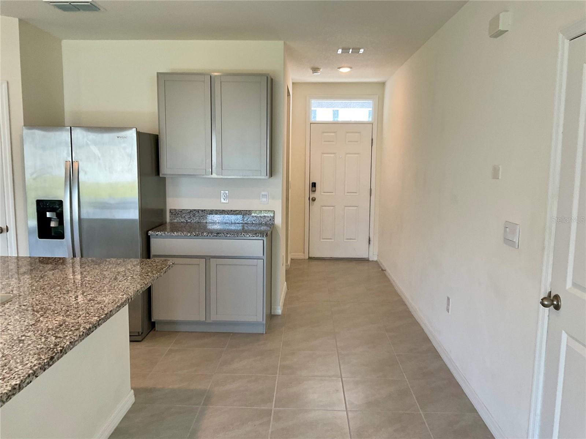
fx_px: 491
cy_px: 220
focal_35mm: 29
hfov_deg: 61.7
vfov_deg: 48.2
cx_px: 293
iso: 40
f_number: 1.8
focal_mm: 3
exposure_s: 1/60
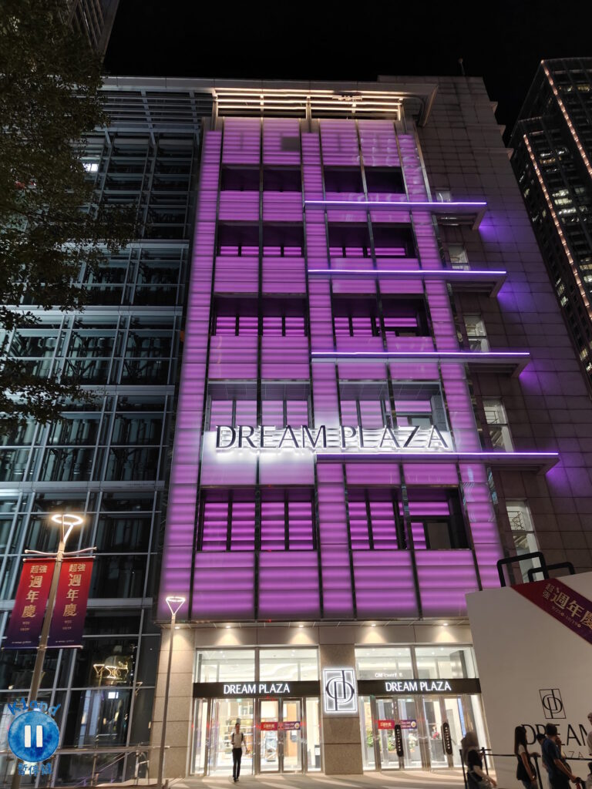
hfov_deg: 56.8
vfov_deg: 71.6
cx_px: 296
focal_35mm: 24
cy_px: 394
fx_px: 547
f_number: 1.8
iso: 640
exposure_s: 1/49
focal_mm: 5.59
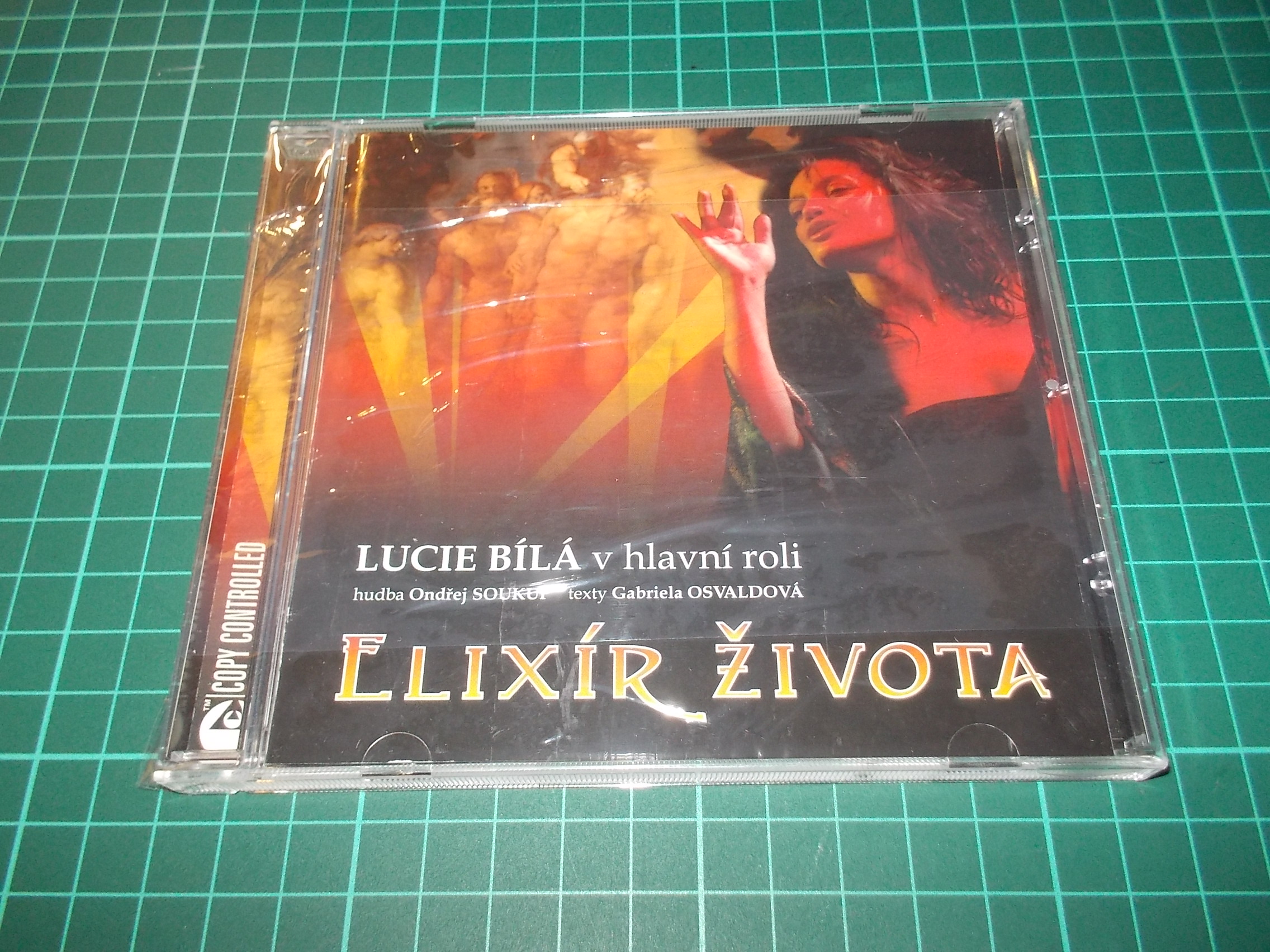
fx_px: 1064
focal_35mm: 29
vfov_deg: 48.2
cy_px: 476
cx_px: 635
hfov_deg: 61.7
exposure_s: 1/30
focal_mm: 4.1
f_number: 3.3
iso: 200
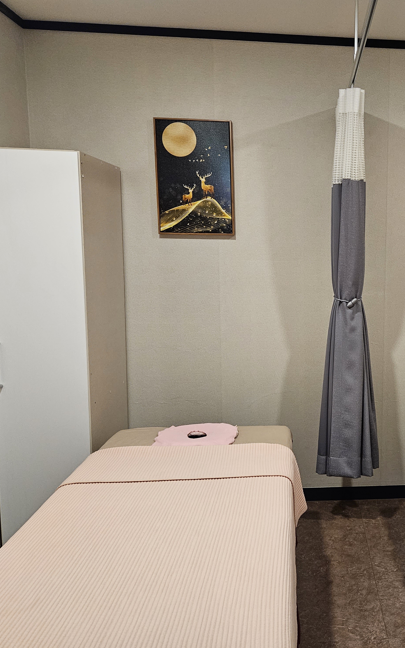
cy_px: 326
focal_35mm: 33
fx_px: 583
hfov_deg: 36.0
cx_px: 366
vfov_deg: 58.1
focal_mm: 5.4
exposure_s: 1/60
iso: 500
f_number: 1.8
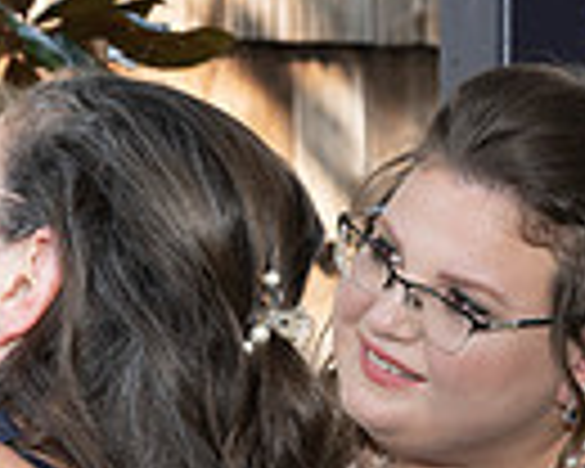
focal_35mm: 193
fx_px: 3342
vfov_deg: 8.0
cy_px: 443
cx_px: -315
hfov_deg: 9.7
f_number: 6.3
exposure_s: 1/160
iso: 400
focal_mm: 46
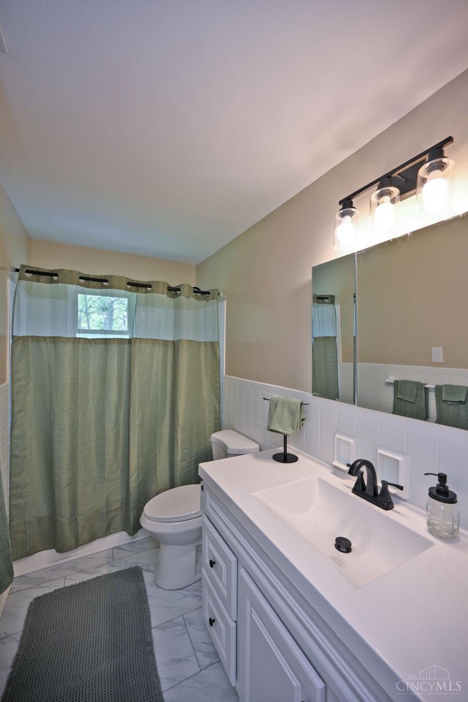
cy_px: 351
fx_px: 273
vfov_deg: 104.3
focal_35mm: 14
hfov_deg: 81.2
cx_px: 234
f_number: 4
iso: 220
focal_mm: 14
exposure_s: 1/60
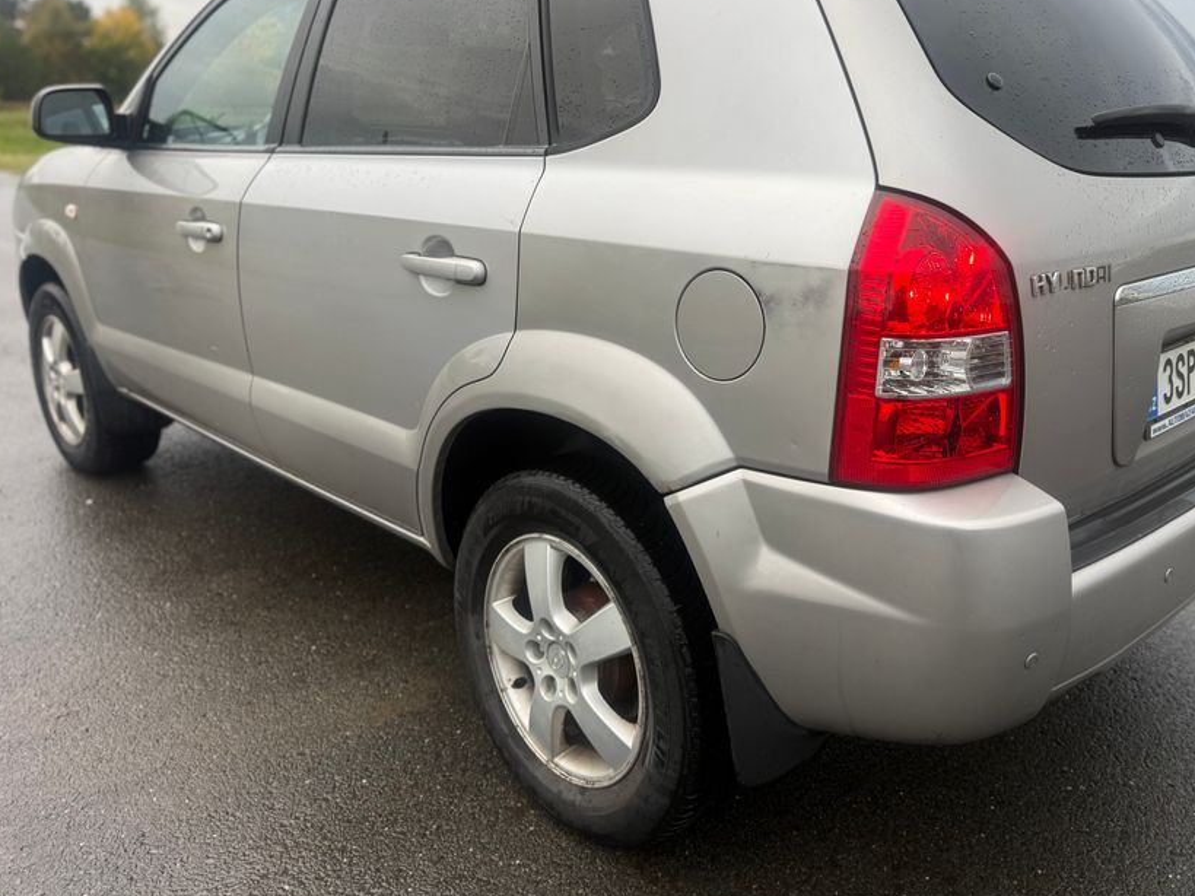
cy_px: 352
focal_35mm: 30
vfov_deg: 46.5
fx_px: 1035
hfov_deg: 59.5
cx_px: 709
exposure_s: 1/161
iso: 64
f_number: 1.78
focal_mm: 6.76
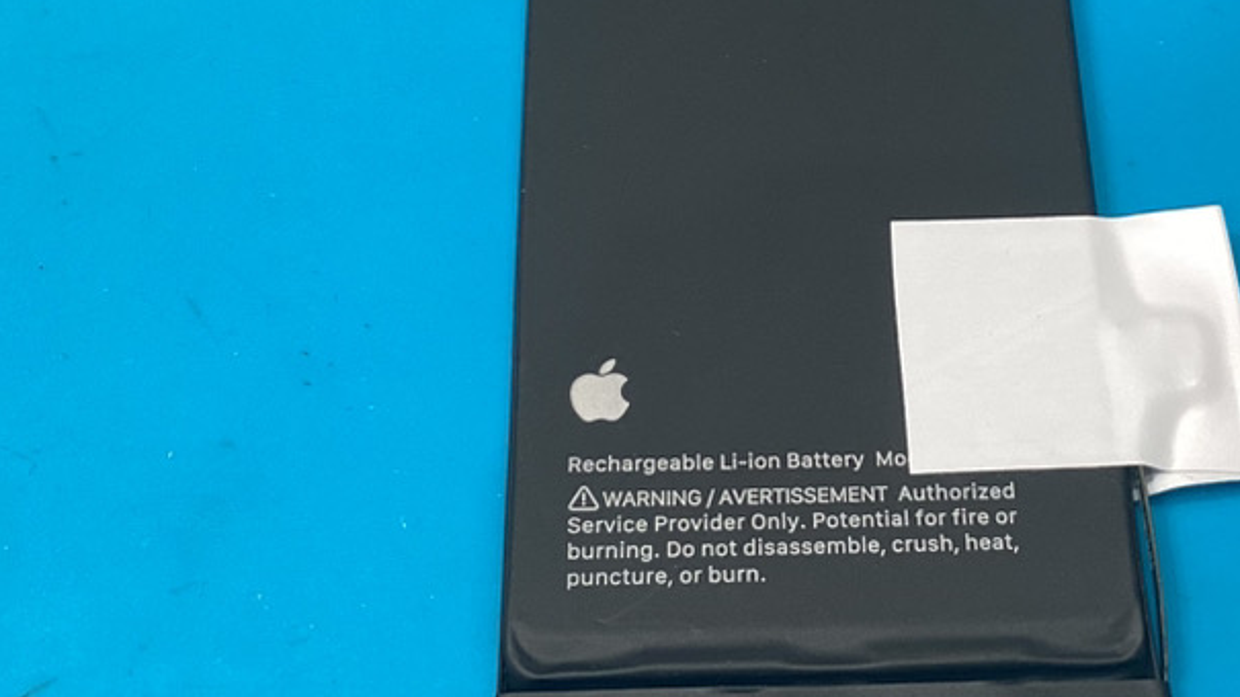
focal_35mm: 67
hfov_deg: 31.2
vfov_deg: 18.0
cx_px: 832
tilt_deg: -57.9
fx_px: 2202
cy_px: 324
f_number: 2.4
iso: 64
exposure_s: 1/50
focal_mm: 3.3
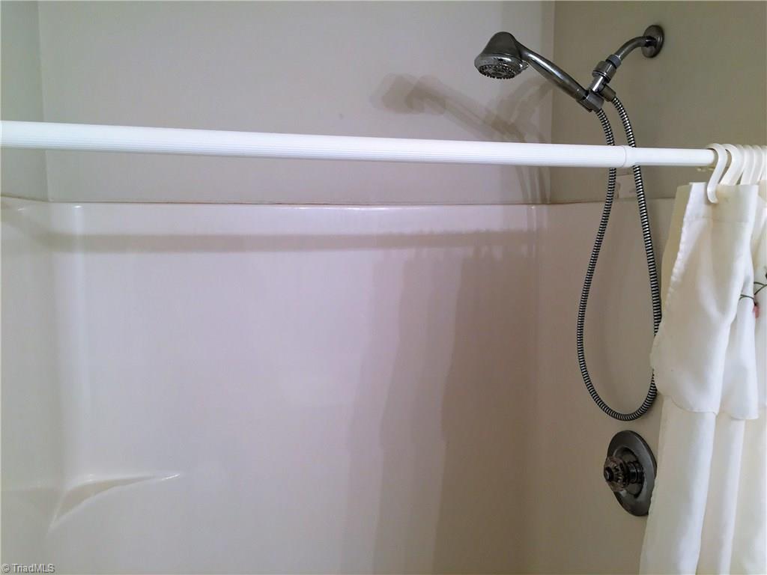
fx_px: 643
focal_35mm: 29
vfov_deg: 48.2
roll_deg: -2.6
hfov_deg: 61.7
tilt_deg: -5.3
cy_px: 288
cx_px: 384
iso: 64
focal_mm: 4.15
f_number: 2.2
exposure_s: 1/30
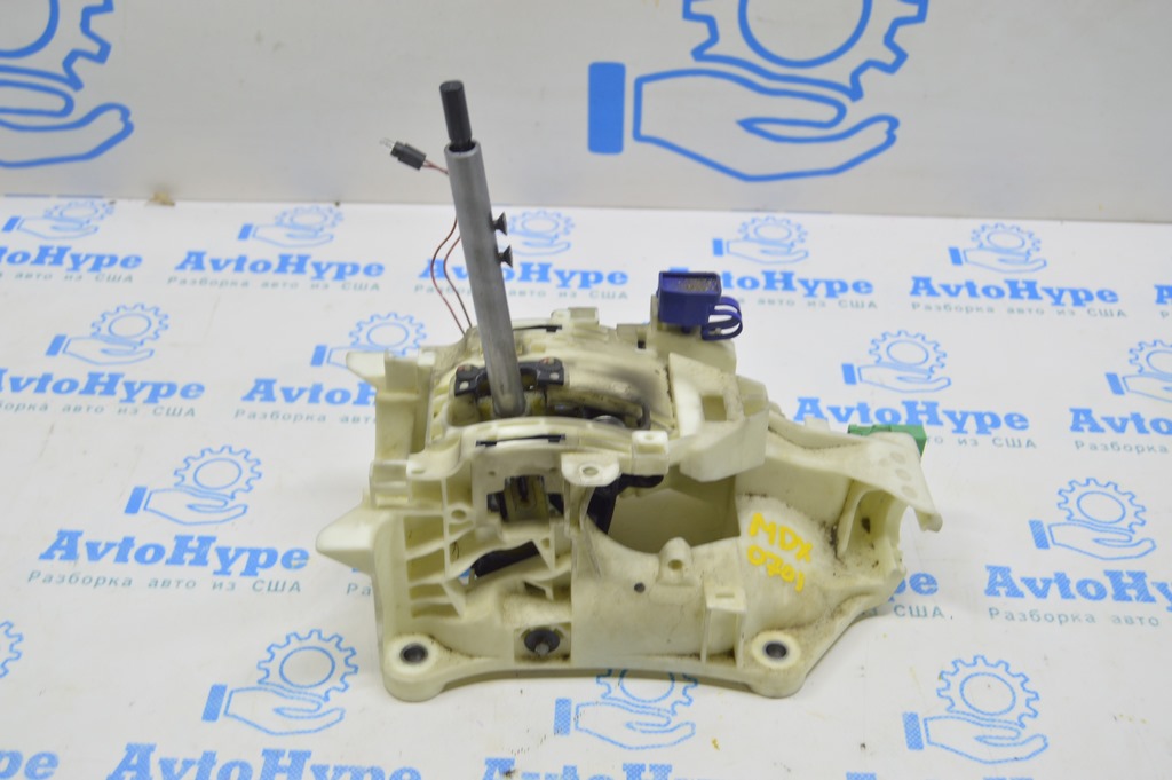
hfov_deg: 43.6
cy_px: 390
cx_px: 586
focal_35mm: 45
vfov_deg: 29.8
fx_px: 1464
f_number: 5.6
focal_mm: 30
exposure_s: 1/20
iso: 400
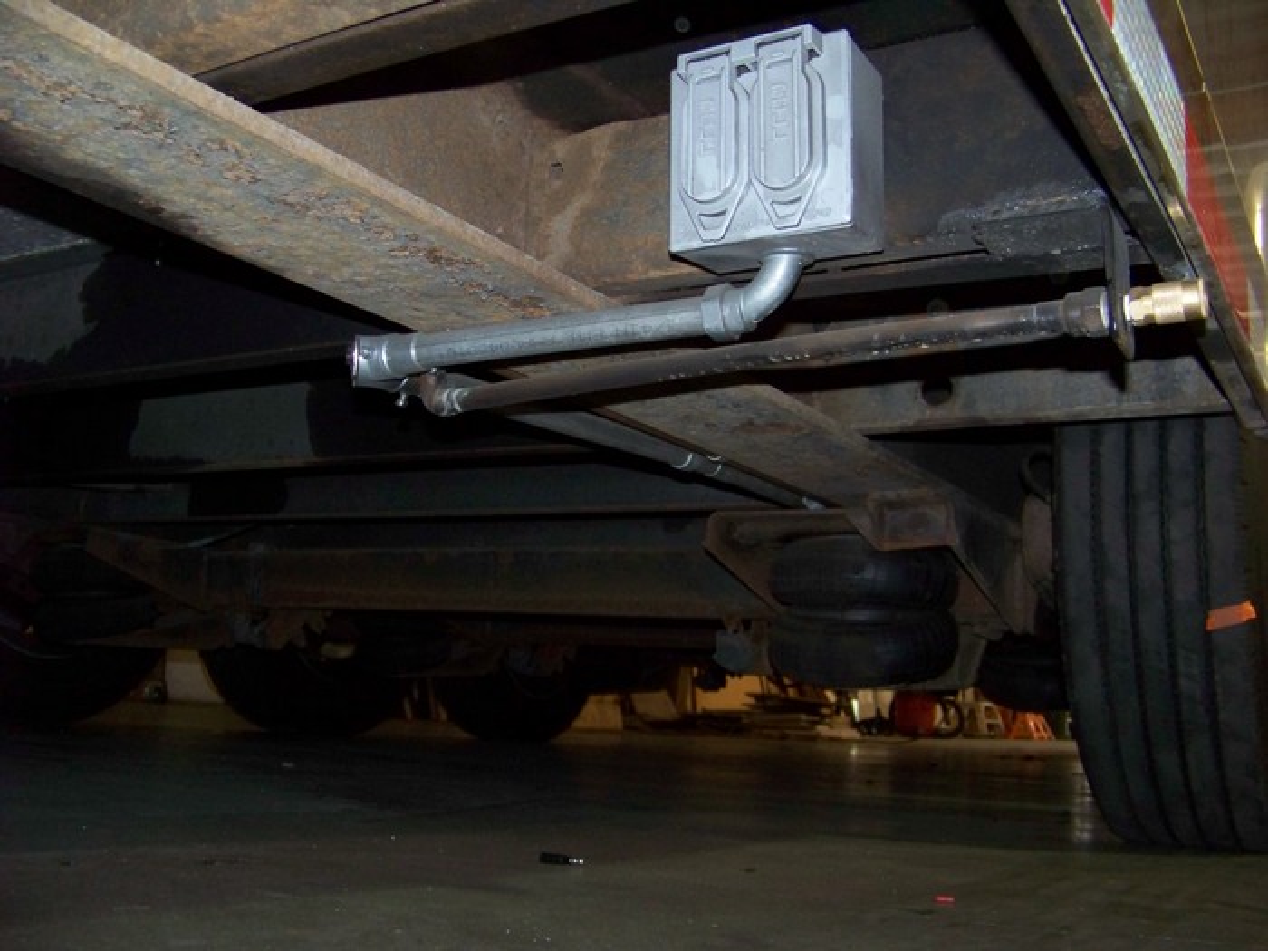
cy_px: 476
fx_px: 1319
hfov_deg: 51.4
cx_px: 634
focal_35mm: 36
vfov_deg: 39.7
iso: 200
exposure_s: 1/30
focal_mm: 5.85
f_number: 2.8
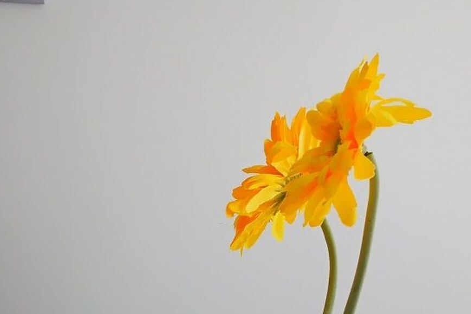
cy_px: 110
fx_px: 811
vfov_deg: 21.8
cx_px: 317
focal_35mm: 62
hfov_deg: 32.1
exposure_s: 1/60
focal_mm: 3.95
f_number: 2.2
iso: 100
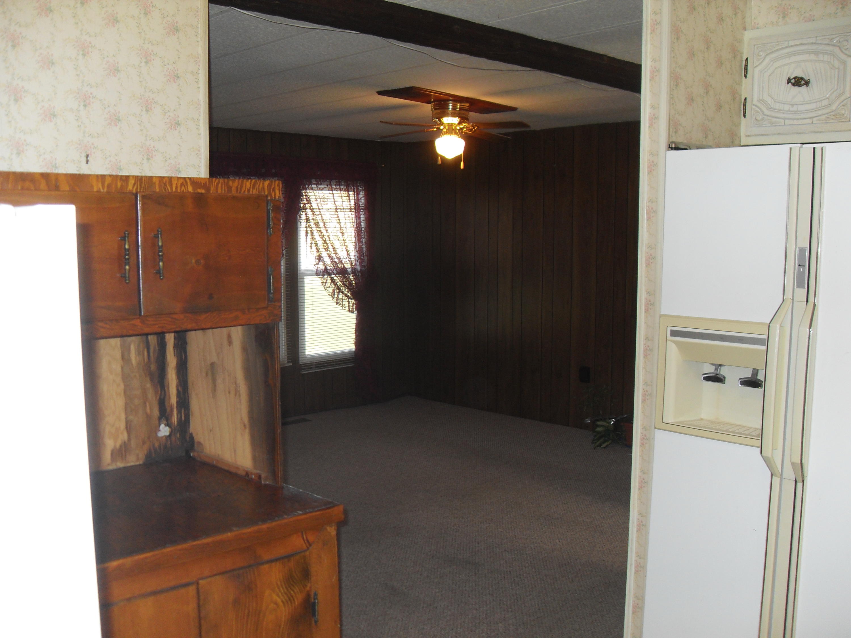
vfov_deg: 41.8
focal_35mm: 34
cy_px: 319
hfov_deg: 54.0
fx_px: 836
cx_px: 426
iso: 100
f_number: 2.8
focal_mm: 6.3
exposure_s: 1/45
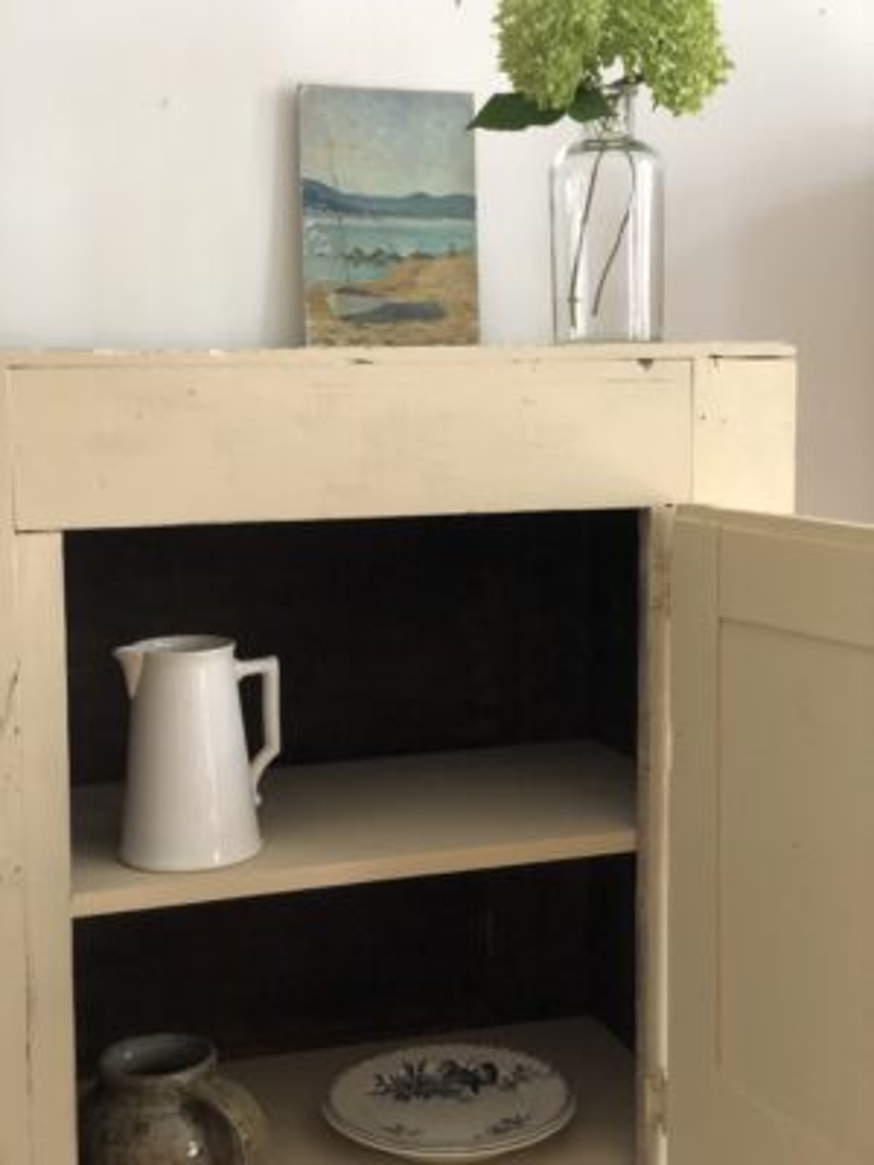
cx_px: 437
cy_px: 582
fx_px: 1751
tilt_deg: -7.4
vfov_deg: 36.8
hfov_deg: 28.0
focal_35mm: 52
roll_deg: +1.1
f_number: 2.4
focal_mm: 6
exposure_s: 1/20
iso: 160
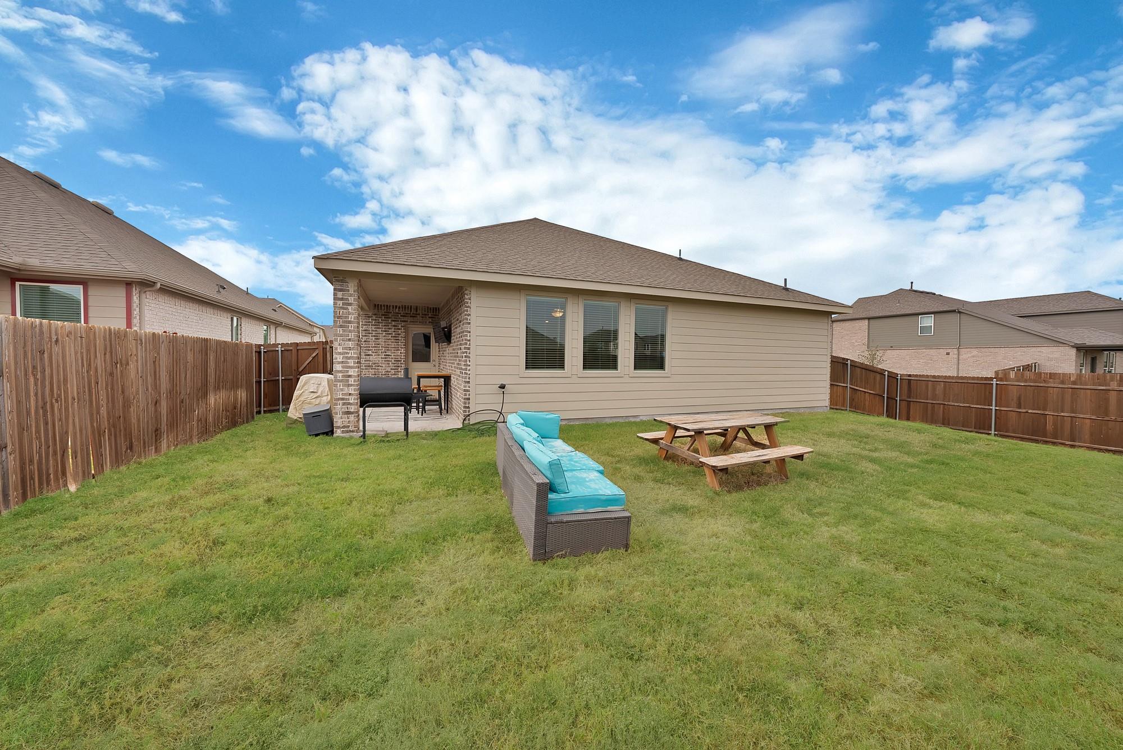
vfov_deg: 90.1
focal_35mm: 12
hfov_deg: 112.6
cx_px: 562
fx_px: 375
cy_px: 375
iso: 640
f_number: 9
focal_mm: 12
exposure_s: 1/80
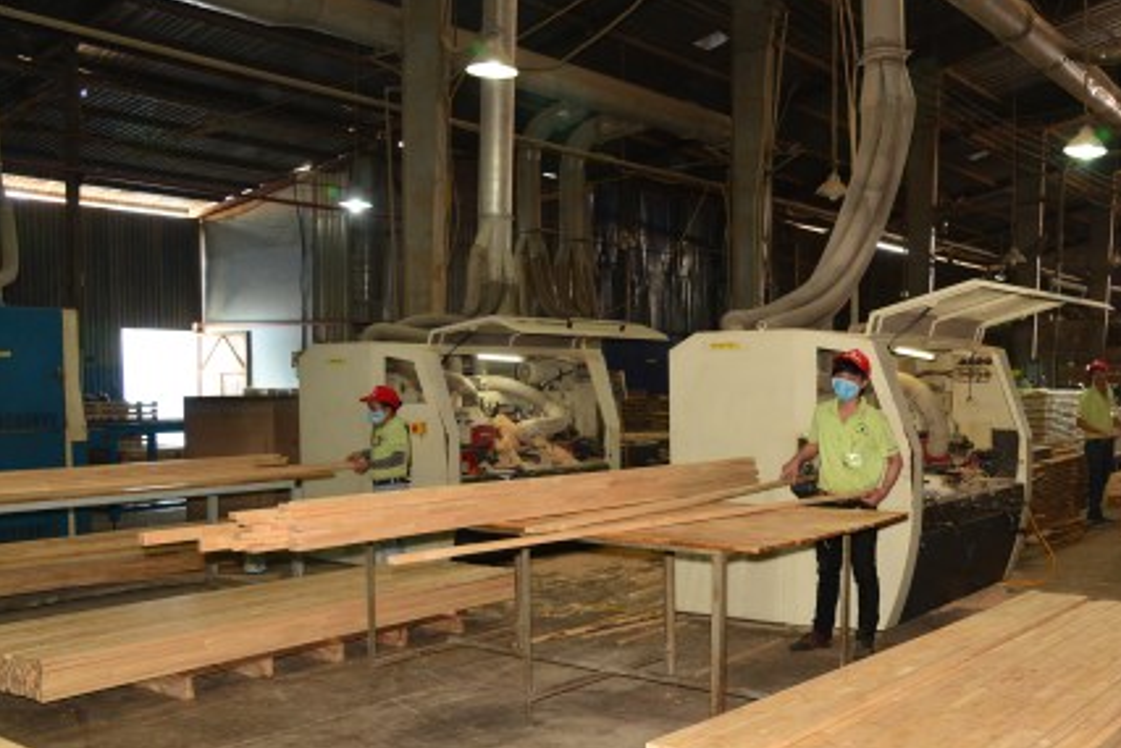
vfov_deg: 36.8
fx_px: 1121
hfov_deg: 52.1
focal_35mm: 36
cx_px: 751
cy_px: 447
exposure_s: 1/60
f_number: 5
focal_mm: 24
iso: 1000
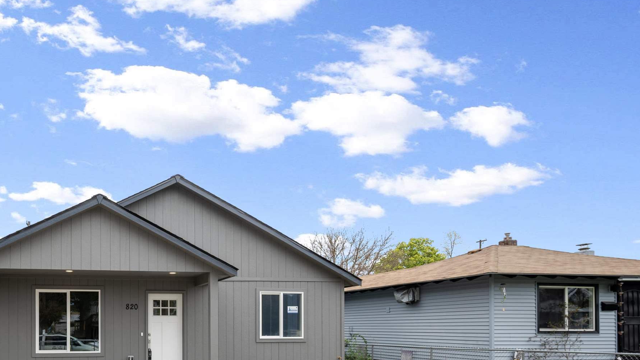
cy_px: 324
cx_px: 155
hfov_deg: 62.0
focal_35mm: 29
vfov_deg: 37.6
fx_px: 492
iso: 100
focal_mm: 16
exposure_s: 1/40
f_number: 8
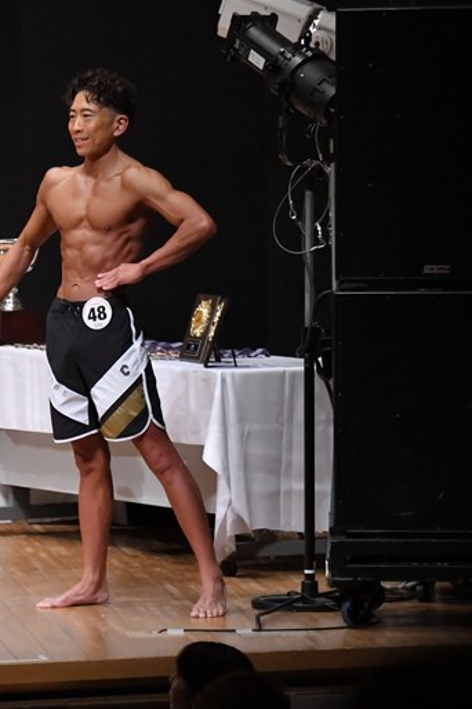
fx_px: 7128
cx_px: 72
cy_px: 354
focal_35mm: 362
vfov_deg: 5.7
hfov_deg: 3.8
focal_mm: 160
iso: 8000
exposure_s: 1/400
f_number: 5.6
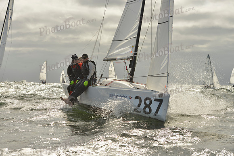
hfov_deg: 25.4
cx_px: 117
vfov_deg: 17.1
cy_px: 78
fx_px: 520
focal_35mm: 80
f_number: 9
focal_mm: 80
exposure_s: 1/2500
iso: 400
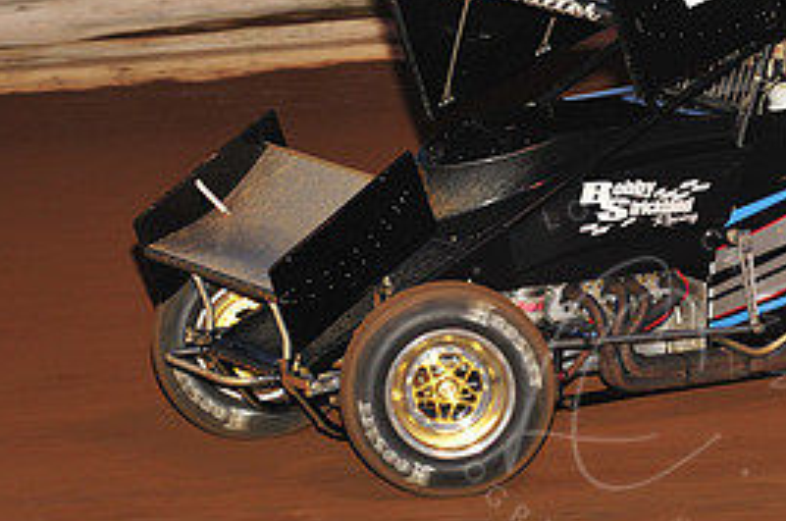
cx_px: 609
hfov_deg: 7.6
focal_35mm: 272
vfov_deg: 5.0
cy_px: 103
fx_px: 5928
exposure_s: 1/320
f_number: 6.3
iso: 800
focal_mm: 125
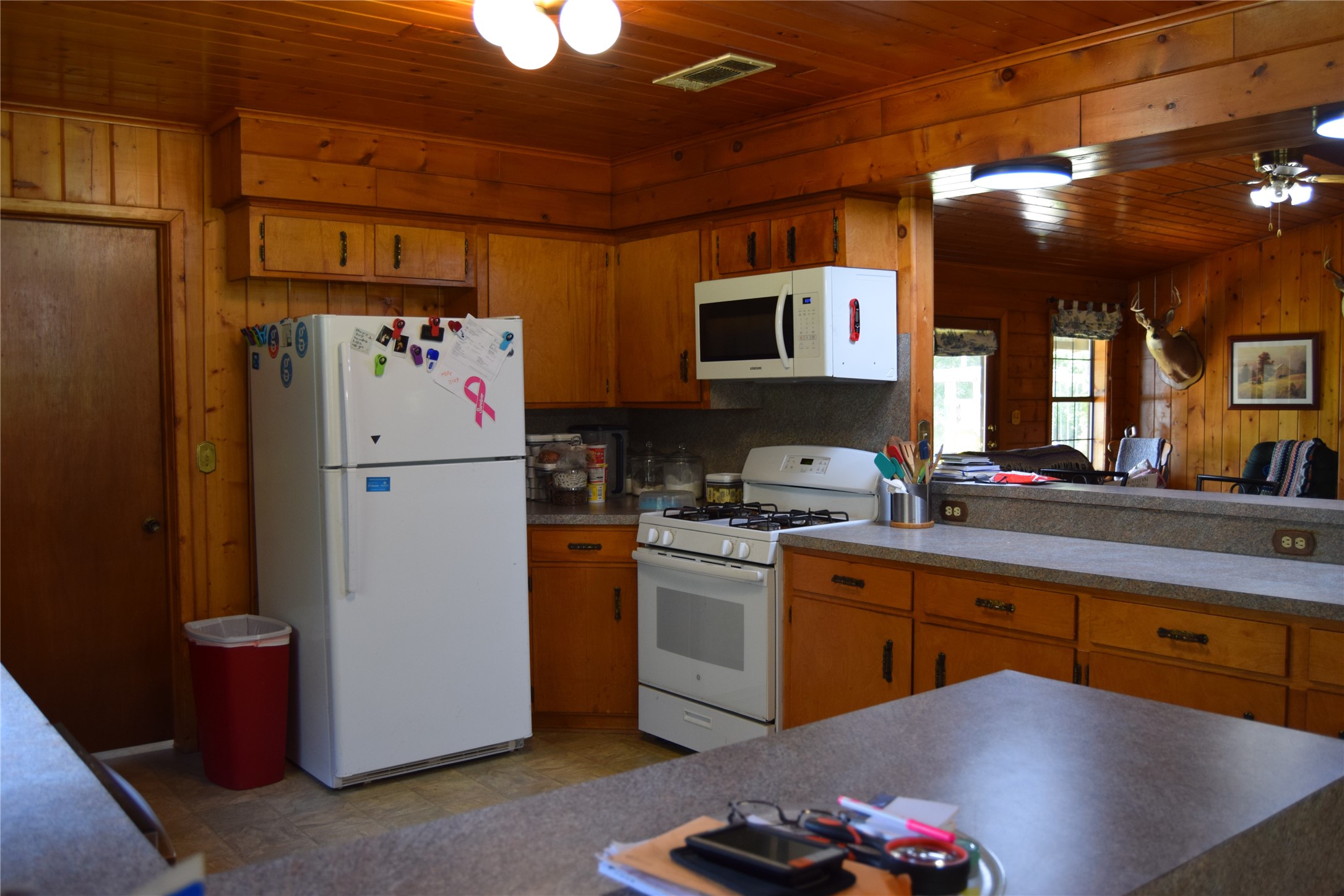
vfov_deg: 43.6
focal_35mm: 30
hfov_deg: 61.9
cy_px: 448
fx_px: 1120
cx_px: 672
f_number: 4
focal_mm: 20
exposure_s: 1/60
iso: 560
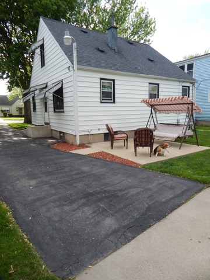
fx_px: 178
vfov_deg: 76.4
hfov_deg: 61.1
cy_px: 140
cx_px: 105
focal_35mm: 22
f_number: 3
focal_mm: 4
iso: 125
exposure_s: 1/500
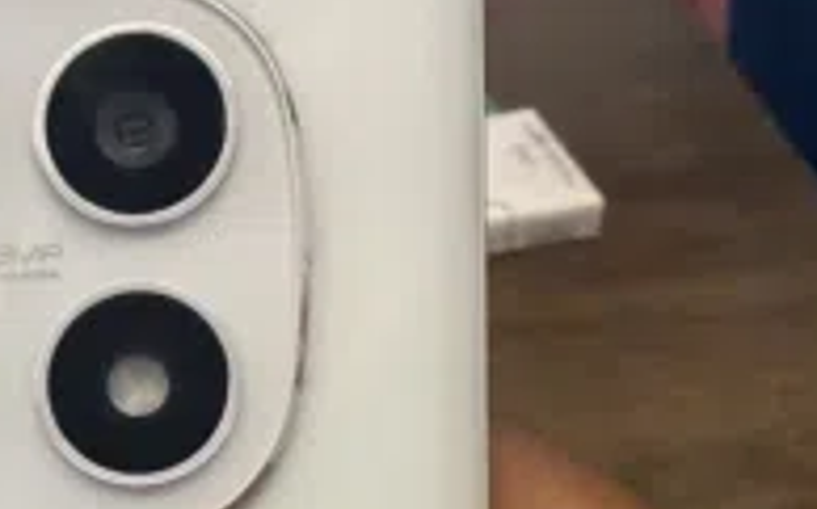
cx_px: 131
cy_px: 978
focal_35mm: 70
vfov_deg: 15.4
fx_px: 1558
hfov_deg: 28.6
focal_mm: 2.22
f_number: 2.2
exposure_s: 1/100
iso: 200
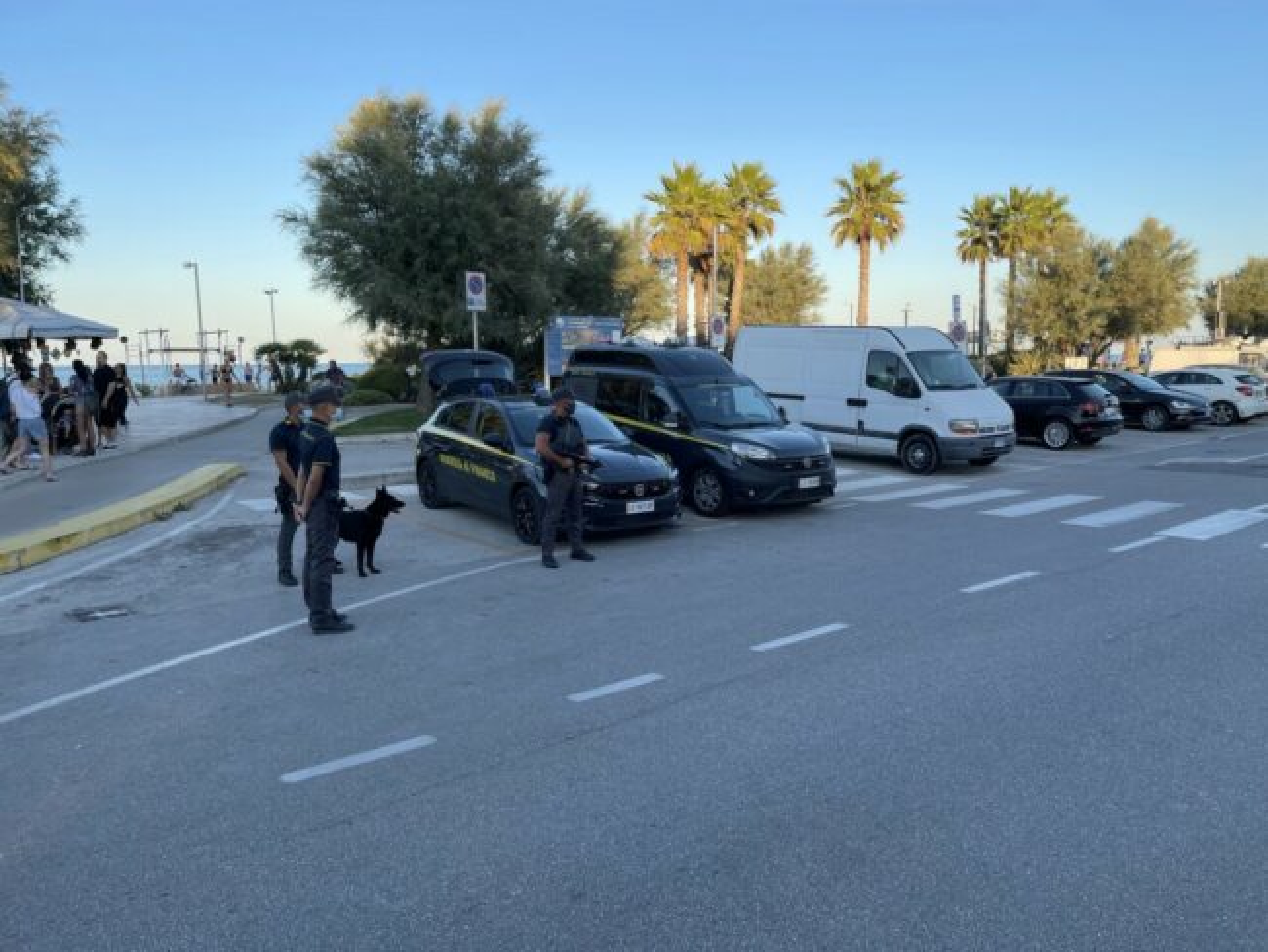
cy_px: 476
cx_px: 634
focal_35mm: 26
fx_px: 953
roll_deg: +0.5
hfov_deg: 67.3
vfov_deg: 53.1
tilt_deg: -7.2
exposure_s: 1/836
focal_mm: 5.1
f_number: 1.6
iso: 32
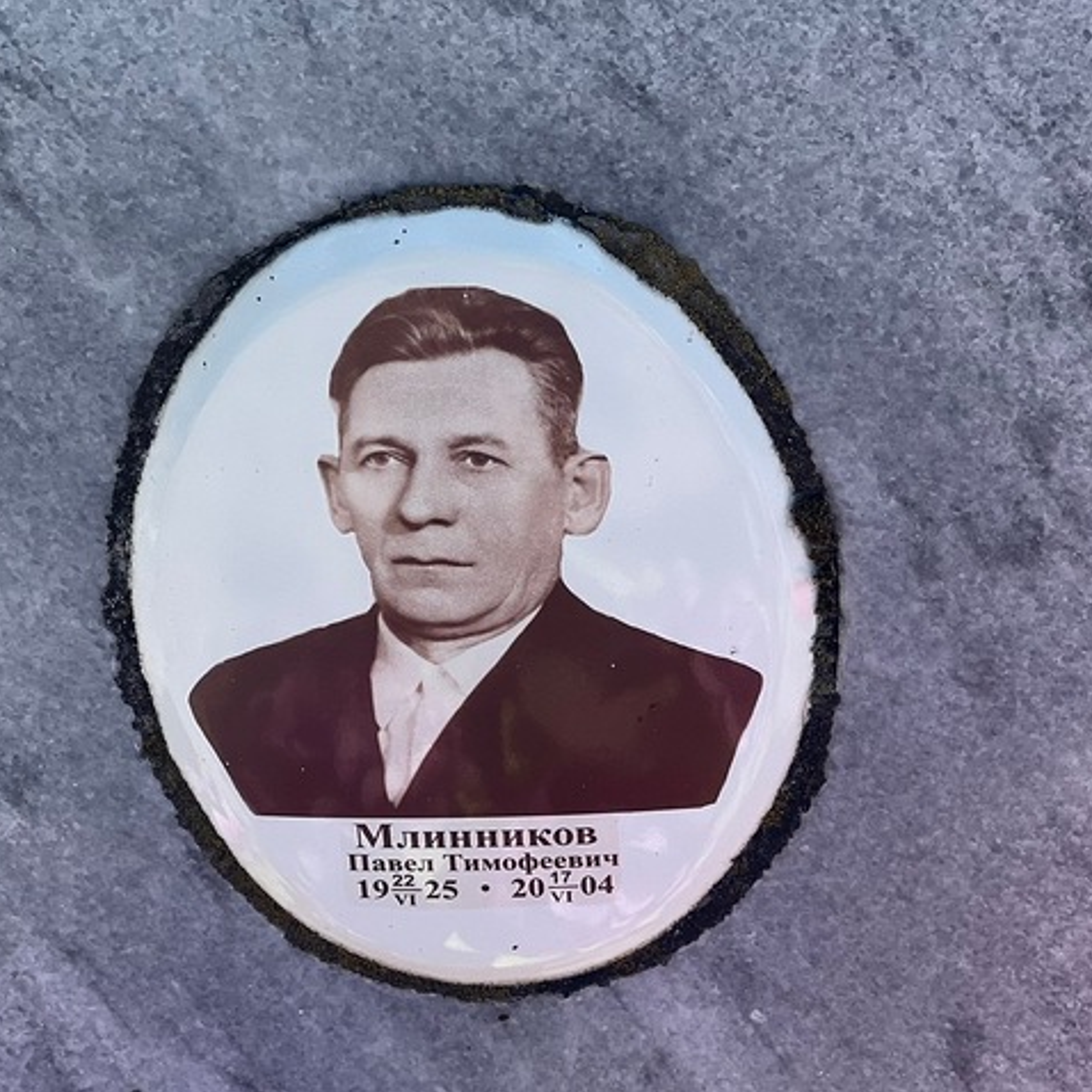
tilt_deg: -33.6
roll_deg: -0.7
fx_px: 4069
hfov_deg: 15.3
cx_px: 626
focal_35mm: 114
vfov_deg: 15.3
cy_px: 647
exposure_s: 1/275
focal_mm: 9
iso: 32
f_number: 2.8
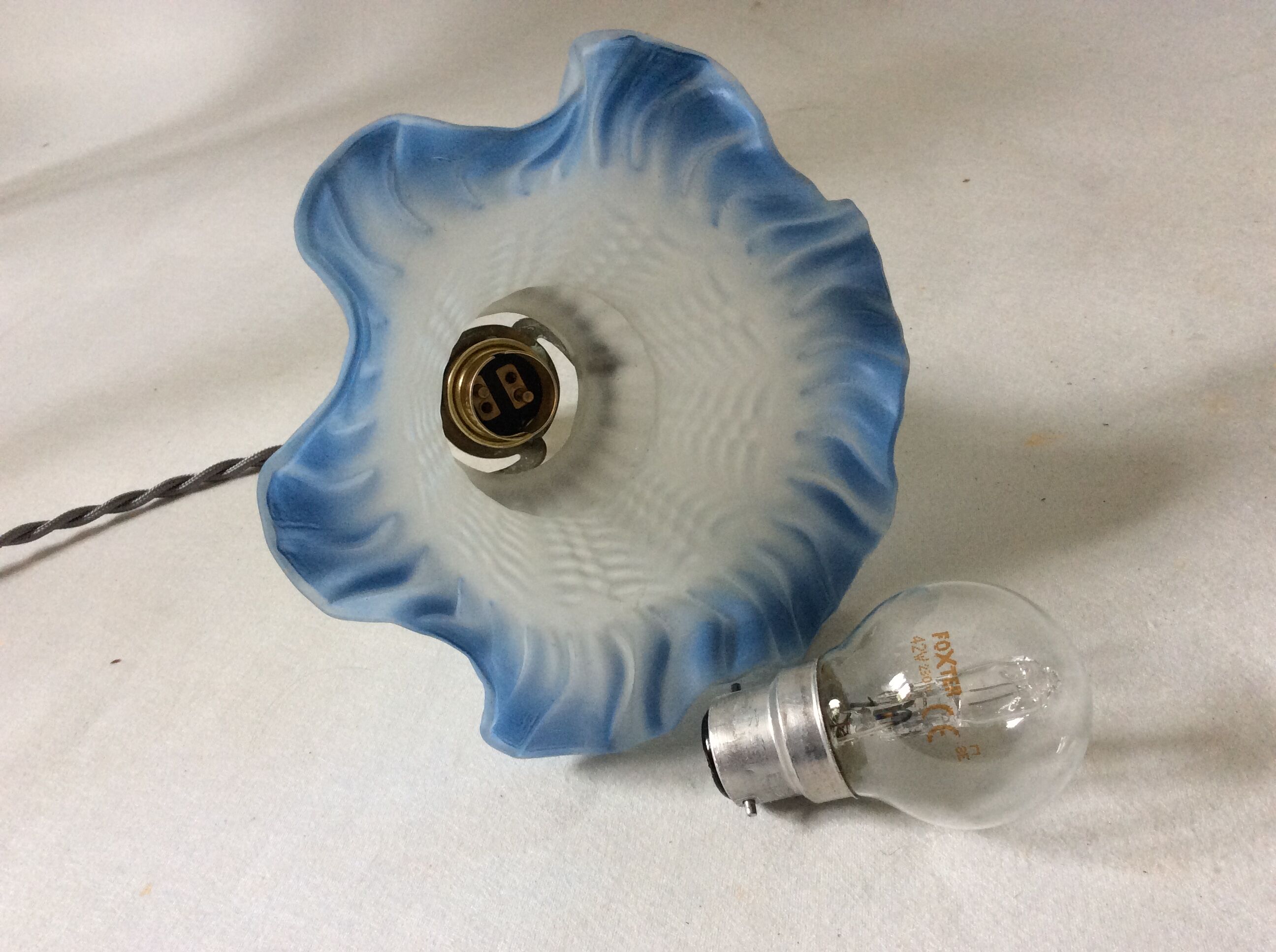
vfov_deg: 44.1
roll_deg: +12.5
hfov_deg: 56.9
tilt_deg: -37.1
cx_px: 638
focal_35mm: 32
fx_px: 1178
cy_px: 476
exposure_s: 1/25
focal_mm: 3.3
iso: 80
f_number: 2.4
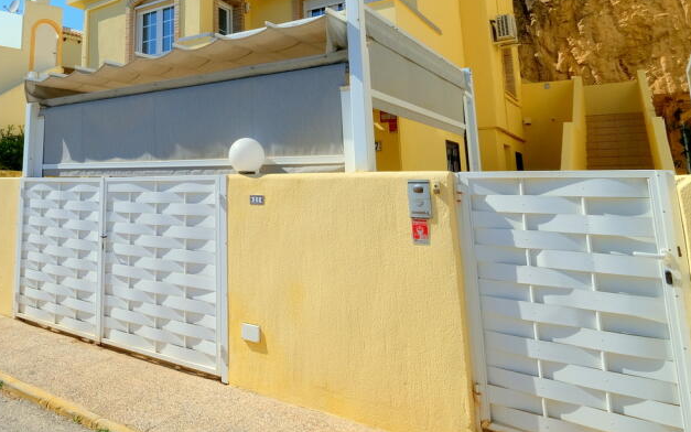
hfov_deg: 68.2
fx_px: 471
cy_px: 70
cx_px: 179
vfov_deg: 46.0
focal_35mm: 25
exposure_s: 1/125
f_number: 20
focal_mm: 10
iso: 200
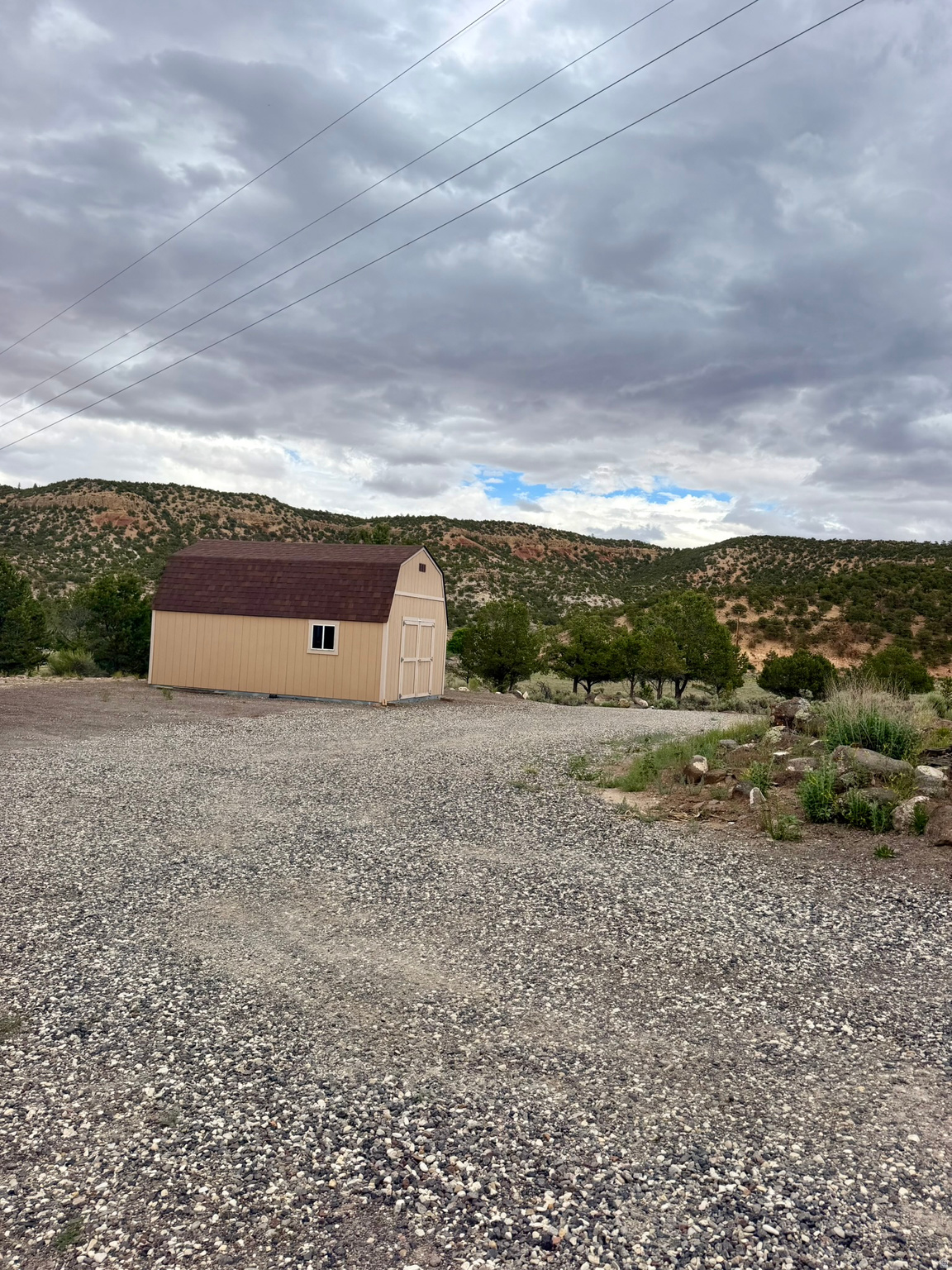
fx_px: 880
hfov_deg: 56.8
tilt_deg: -4.3
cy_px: 635
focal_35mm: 24
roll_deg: +0.8
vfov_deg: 71.6
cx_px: 476
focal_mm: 6.76
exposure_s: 1/3279
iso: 80
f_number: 1.78
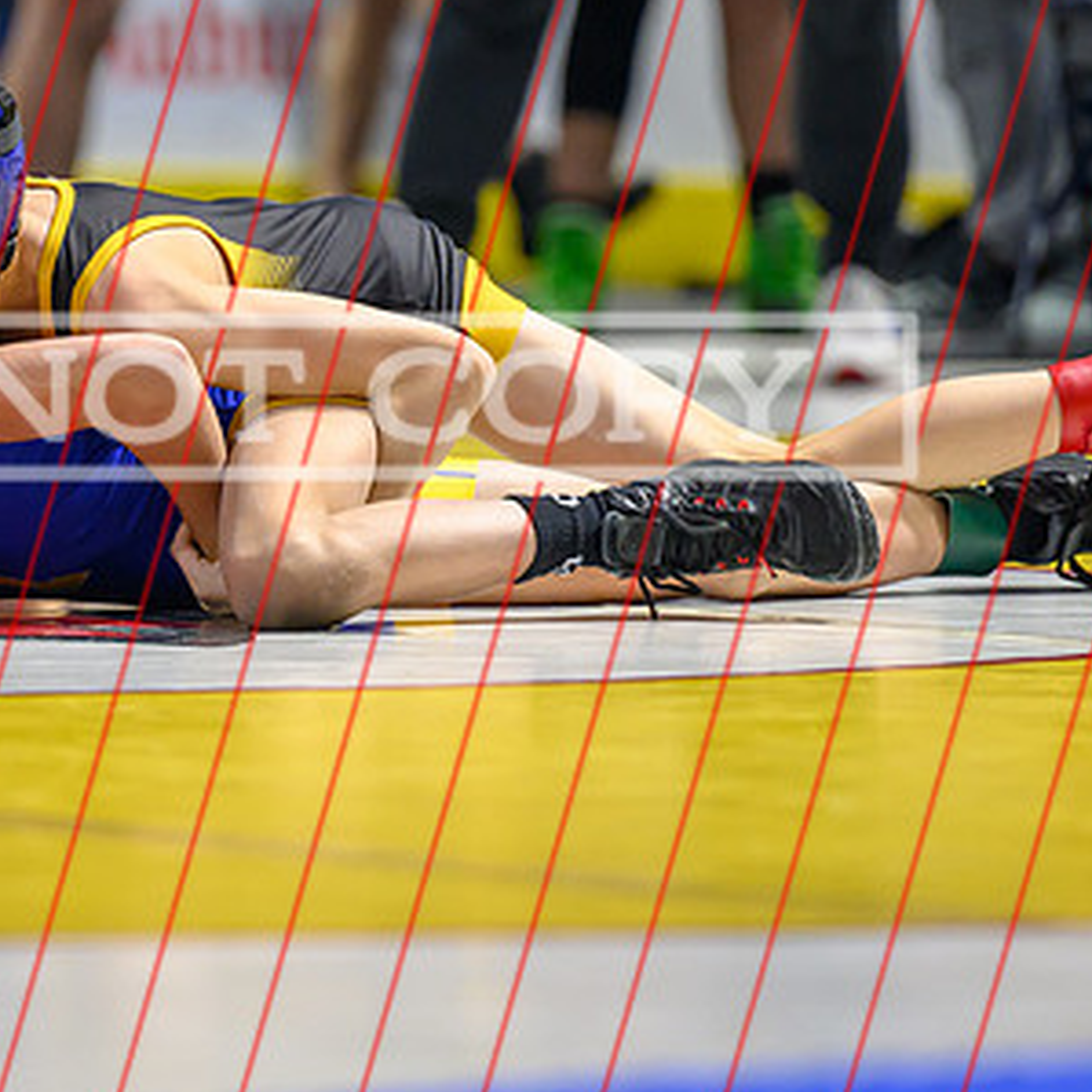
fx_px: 19344
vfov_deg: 3.2
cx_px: 107
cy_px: 498
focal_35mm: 542
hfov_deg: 3.2
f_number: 2.8
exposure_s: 1/800
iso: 2200
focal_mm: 200
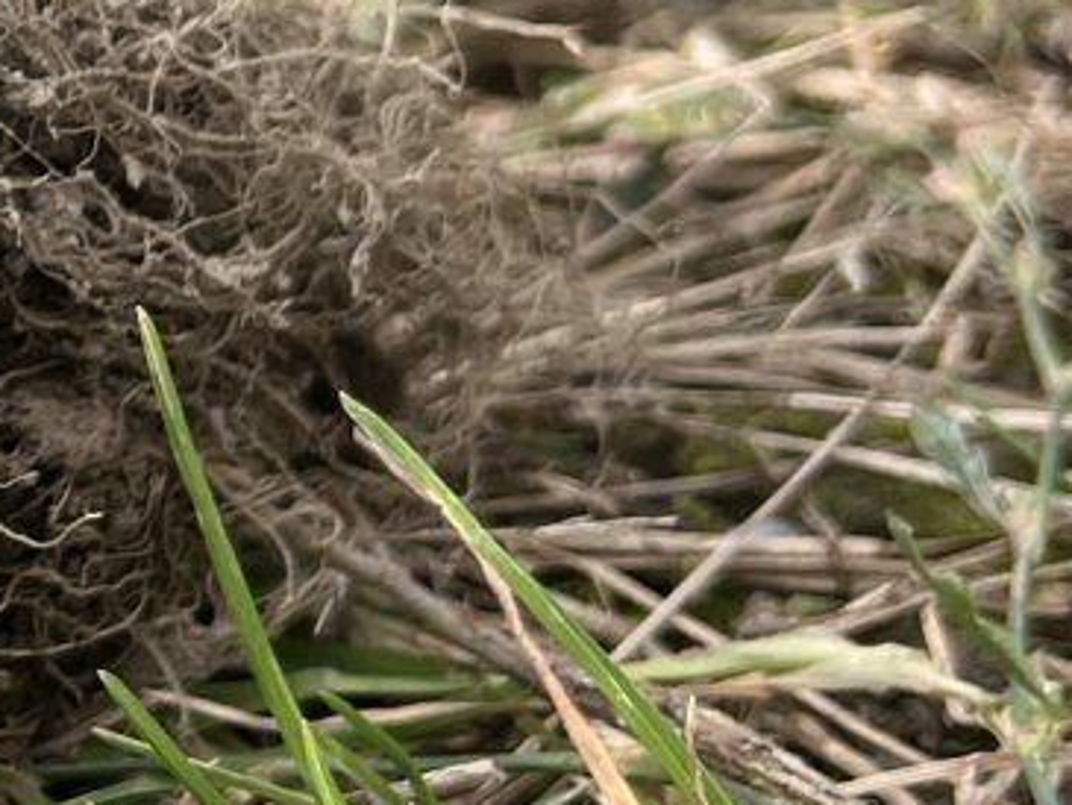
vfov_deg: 10.1
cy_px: 167
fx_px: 4523
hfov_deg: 12.4
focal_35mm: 146
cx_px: -843
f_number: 1.5
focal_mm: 5.7
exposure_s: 1/902
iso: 50
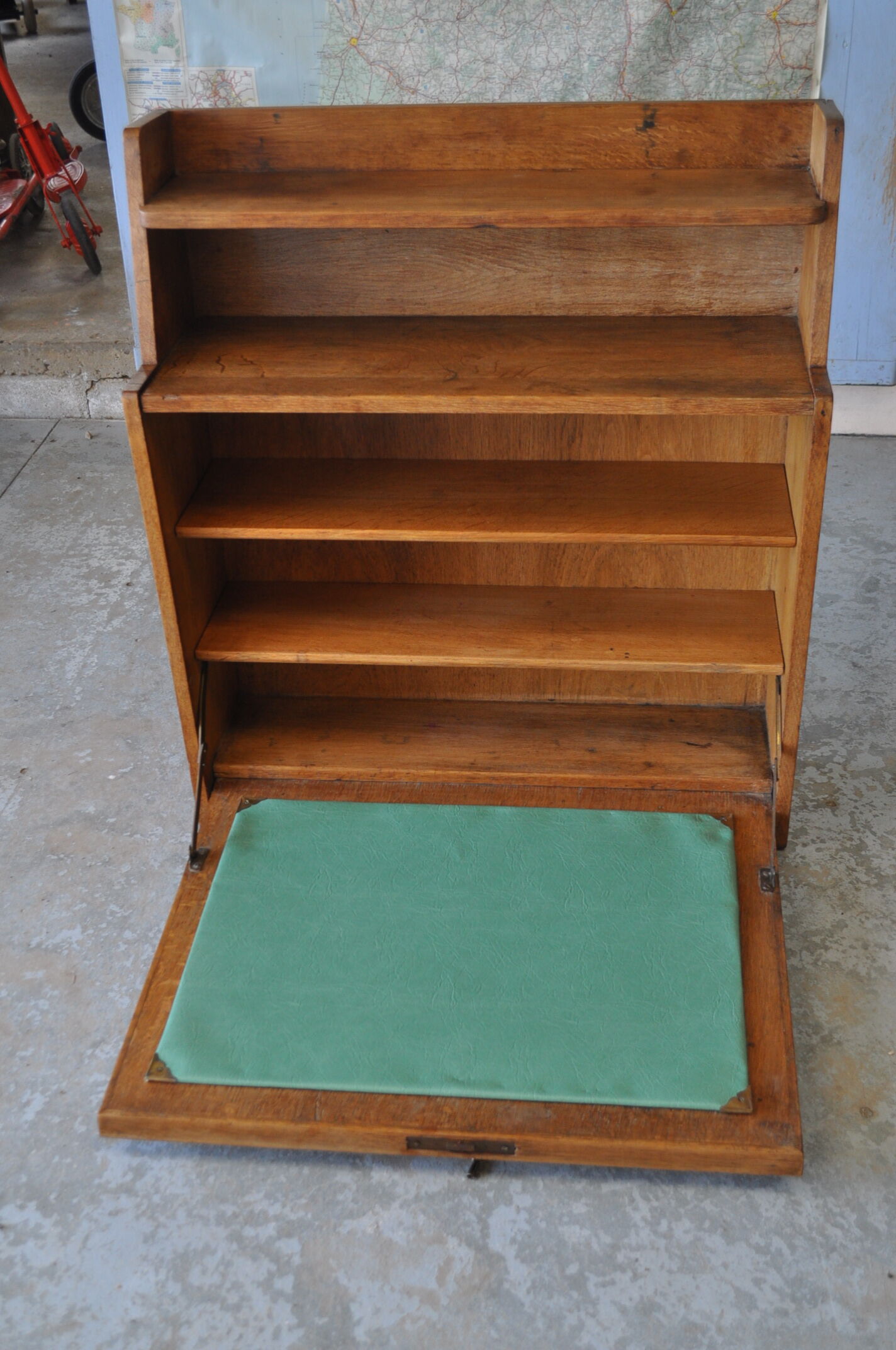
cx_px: 448
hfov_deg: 30.8
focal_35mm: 44
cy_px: 675
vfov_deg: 45.0
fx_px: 1628
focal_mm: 29
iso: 640
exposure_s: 1/60
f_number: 4.5
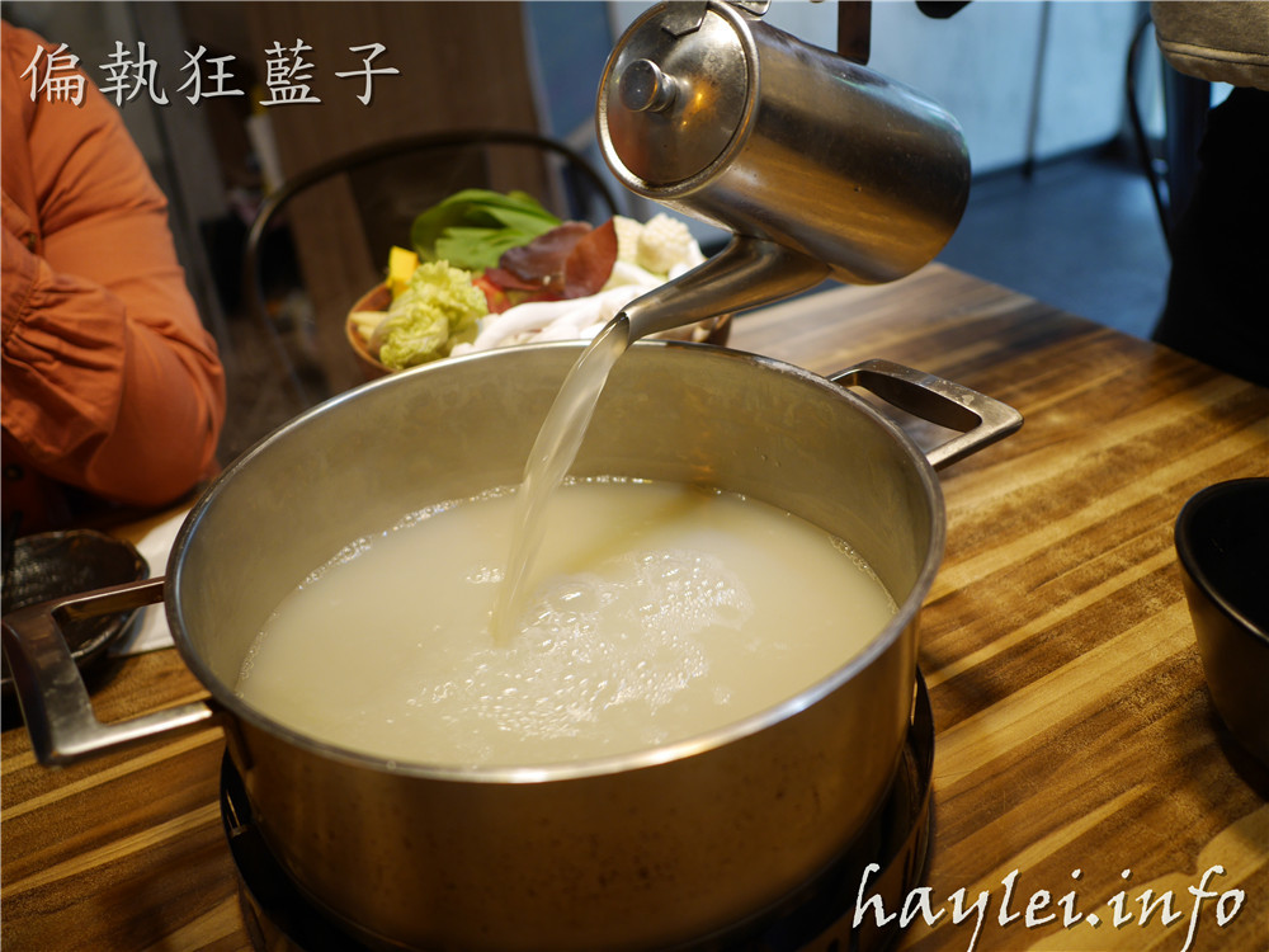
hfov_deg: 60.0
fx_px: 1100
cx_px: 634
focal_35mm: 30
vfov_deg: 46.8
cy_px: 476
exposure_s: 1/60
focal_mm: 15
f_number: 1.7
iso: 250
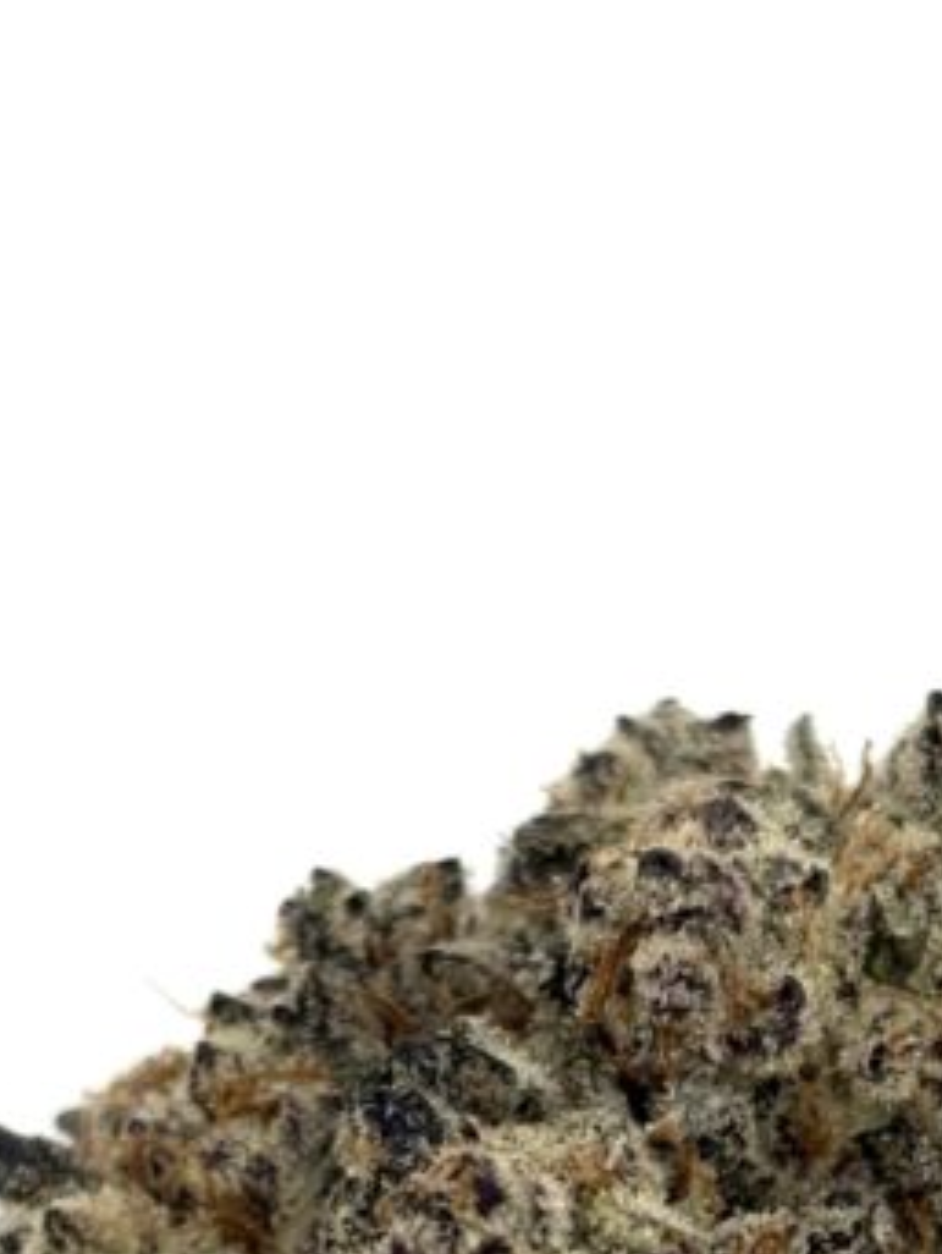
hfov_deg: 9.8
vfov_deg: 12.7
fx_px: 5508
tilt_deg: -62.5
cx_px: 652
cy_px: 1390
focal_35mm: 152
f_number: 1.6
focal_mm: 5.96
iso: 32
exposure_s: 1/465
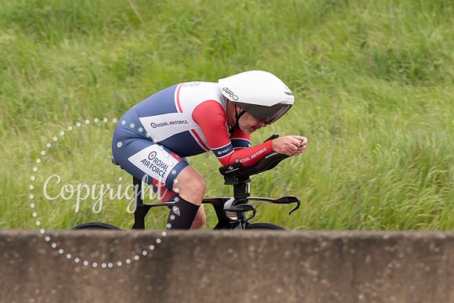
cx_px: 193
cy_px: 123
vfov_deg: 2.5
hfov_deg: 3.7
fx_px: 6993
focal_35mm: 554
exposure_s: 1/1000
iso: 250
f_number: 4
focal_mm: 200
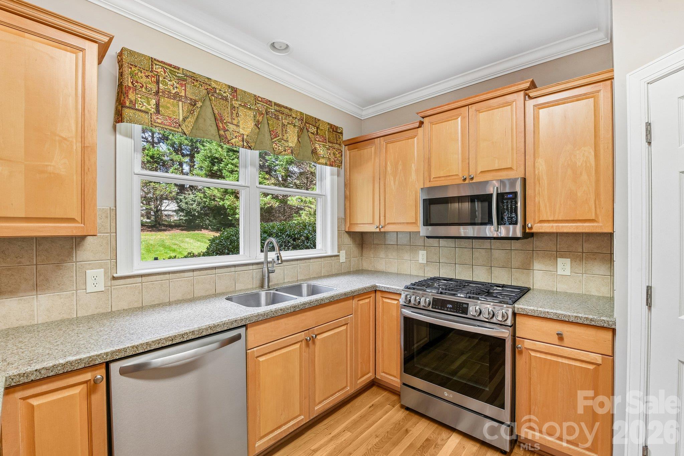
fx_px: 285
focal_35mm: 15
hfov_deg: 100.4
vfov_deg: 77.3
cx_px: 342
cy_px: 228
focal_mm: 15
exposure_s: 1/8
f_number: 11
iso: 200
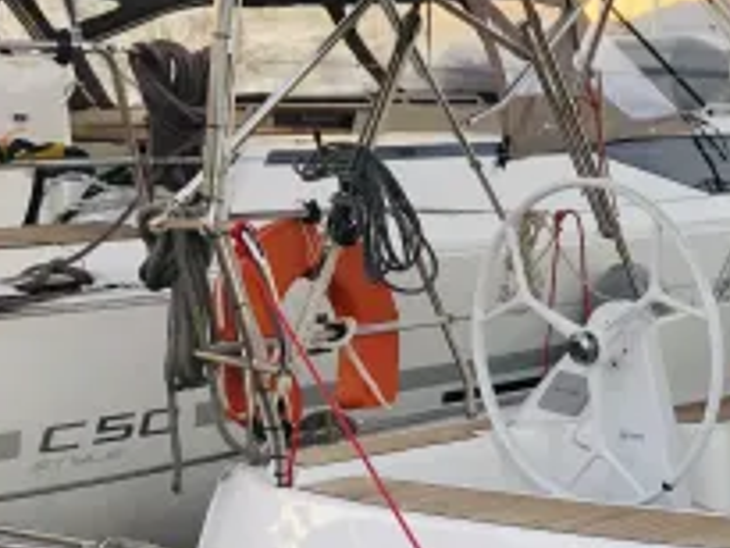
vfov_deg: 17.9
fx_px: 1730
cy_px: 395
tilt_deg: -7.1
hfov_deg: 21.4
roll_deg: -0.2
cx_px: 961
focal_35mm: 82
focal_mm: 4
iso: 40
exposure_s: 1/120
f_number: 1.8
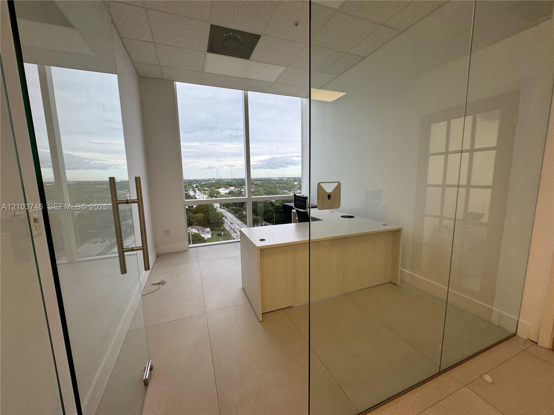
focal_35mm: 14
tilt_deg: -8.5
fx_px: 224
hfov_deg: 102.1
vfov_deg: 85.7
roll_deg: +0.1
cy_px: 208
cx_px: 277
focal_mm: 2.22
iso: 40
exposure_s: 1/181
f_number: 2.2
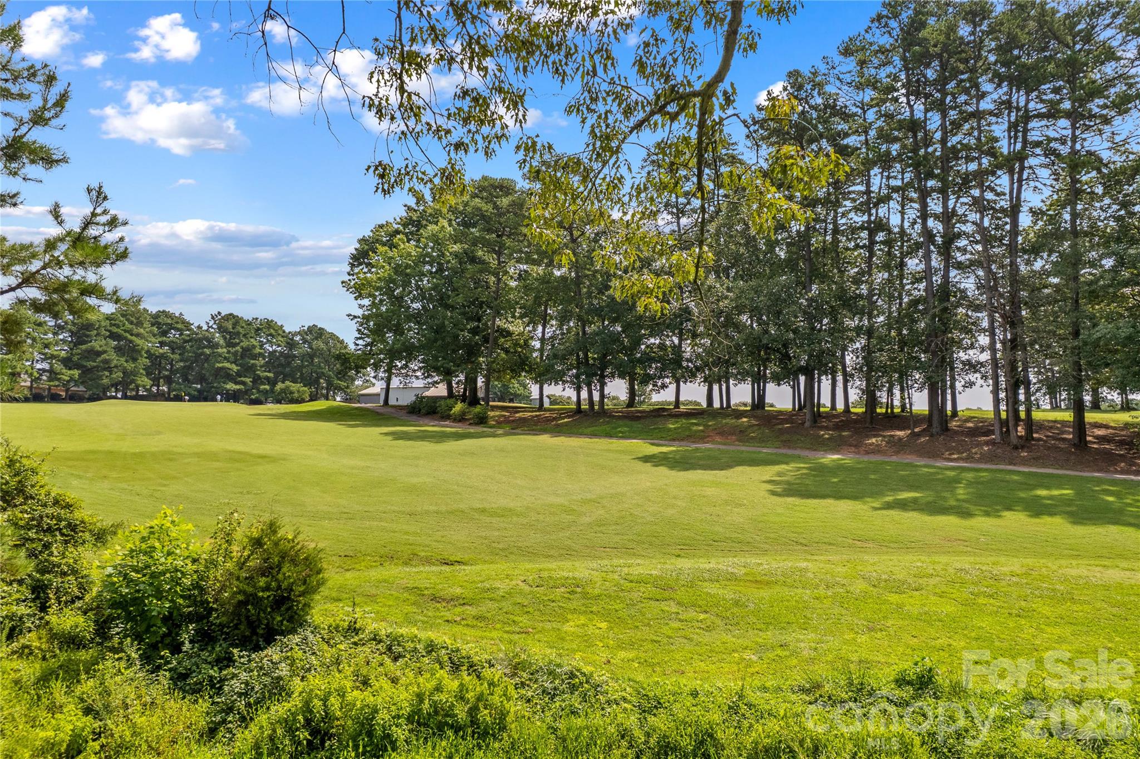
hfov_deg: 78.6
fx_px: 696
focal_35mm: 22
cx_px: 570
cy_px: 380
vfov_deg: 57.2
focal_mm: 8.38
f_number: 2.8
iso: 100
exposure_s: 1/1500
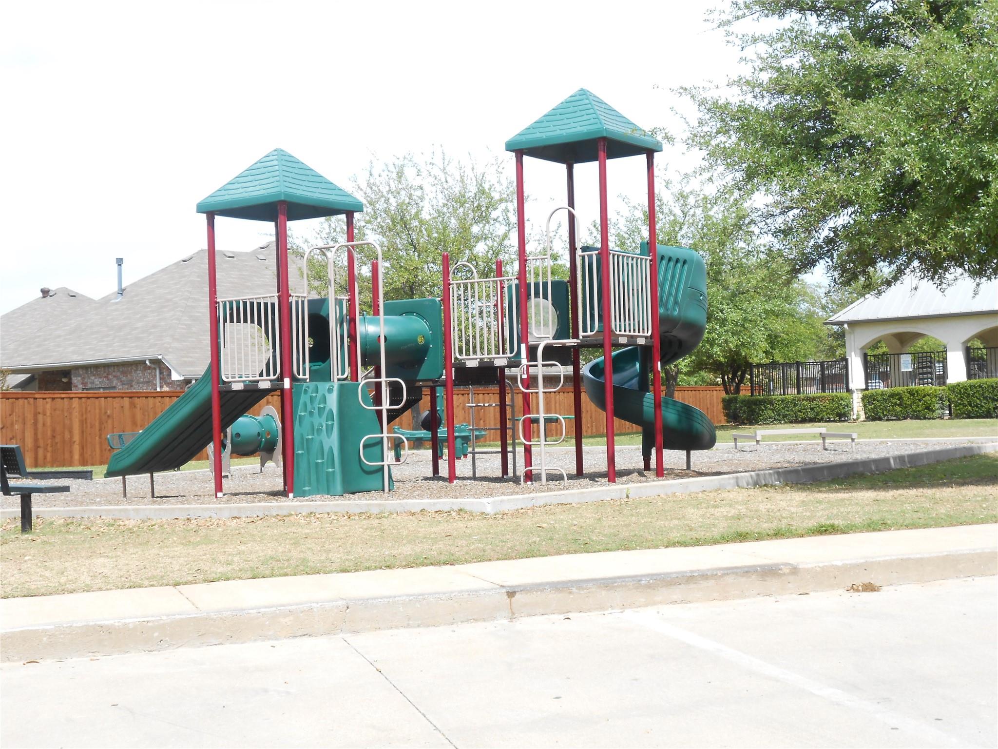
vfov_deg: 29.7
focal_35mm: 49
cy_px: 374
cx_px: 499
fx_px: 1413
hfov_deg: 38.9
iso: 80
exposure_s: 1/250
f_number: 4.8
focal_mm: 8.8
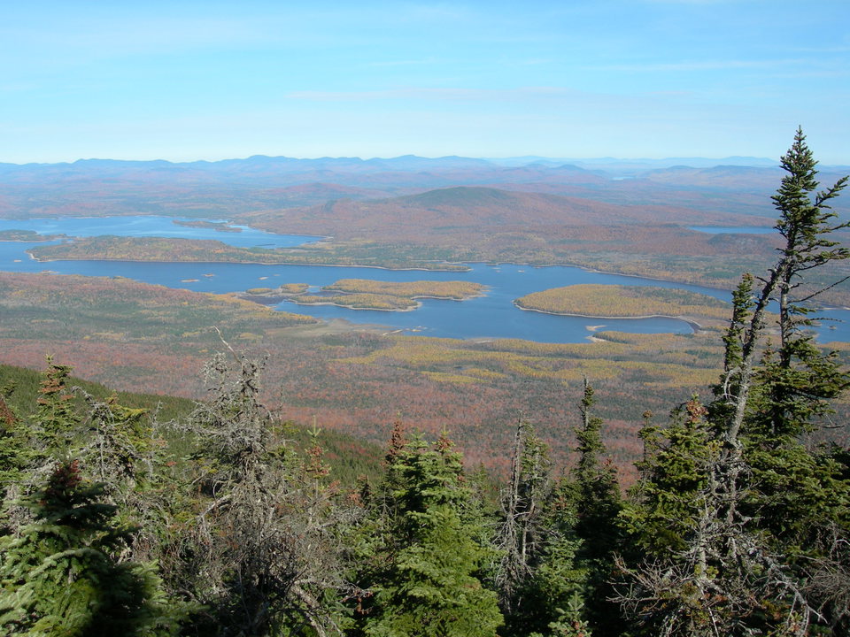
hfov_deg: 49.0
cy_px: 318
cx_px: 425
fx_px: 933
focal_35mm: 38
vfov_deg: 37.7
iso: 50
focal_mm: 7.8
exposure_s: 1/454
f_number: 4.8
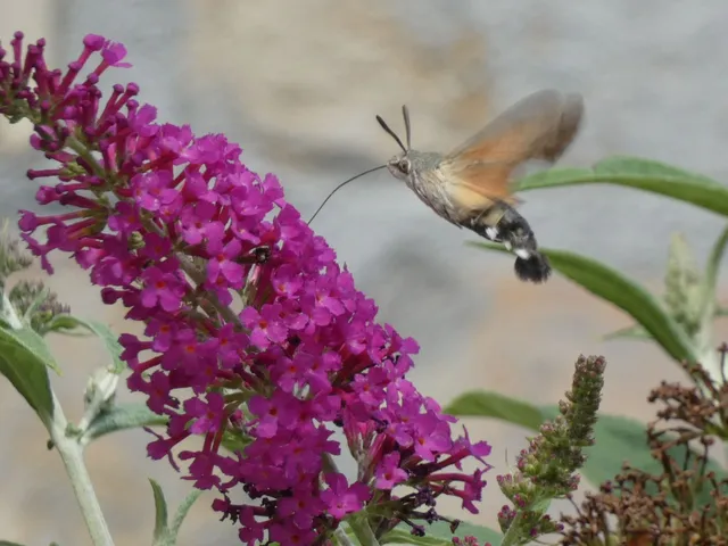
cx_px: 364
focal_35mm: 469
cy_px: 273
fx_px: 9863
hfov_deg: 4.2
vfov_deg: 3.2
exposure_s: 1/320
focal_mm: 84
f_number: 5.6
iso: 80
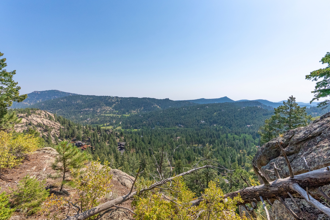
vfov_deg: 73.8
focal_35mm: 16
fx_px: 147
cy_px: 110
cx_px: 165
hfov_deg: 96.7
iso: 640
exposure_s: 1/1600
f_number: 7.1
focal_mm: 16
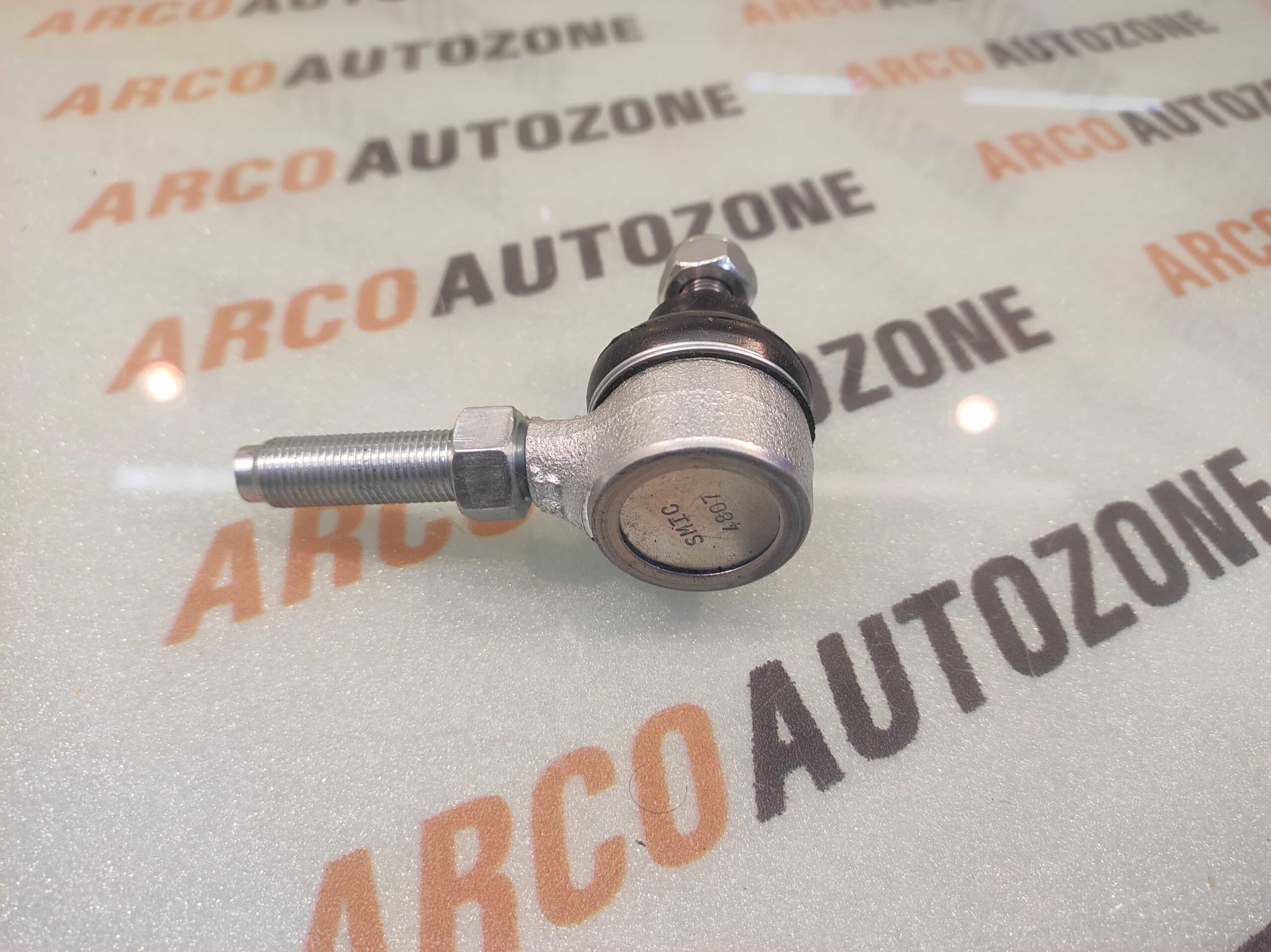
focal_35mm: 17
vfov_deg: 74.7
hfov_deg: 91.1
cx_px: 636
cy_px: 476
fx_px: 624
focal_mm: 4.74
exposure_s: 1/33
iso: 187
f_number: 1.79
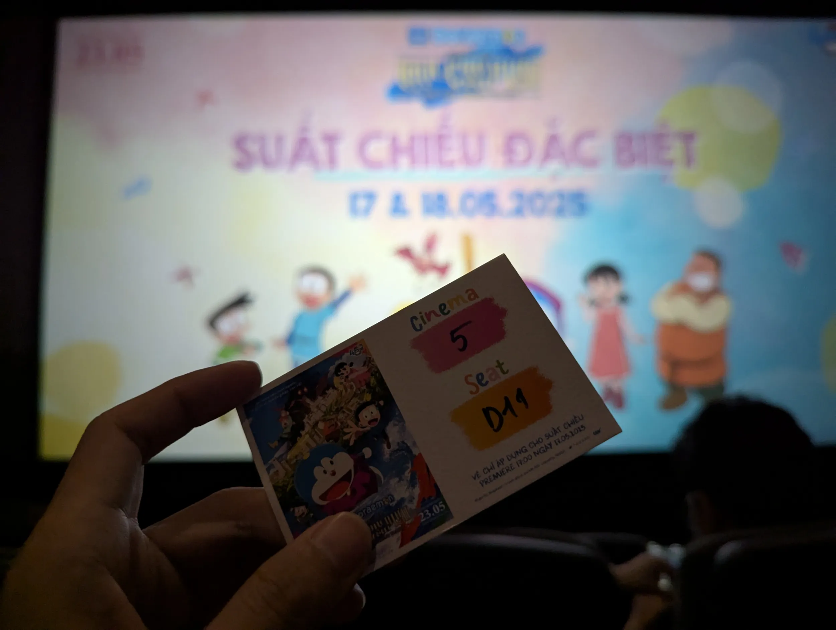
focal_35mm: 24
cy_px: 315
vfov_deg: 56.9
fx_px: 580
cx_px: 418
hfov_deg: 71.5
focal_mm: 6.81
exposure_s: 1/60.9
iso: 1065
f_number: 1.85
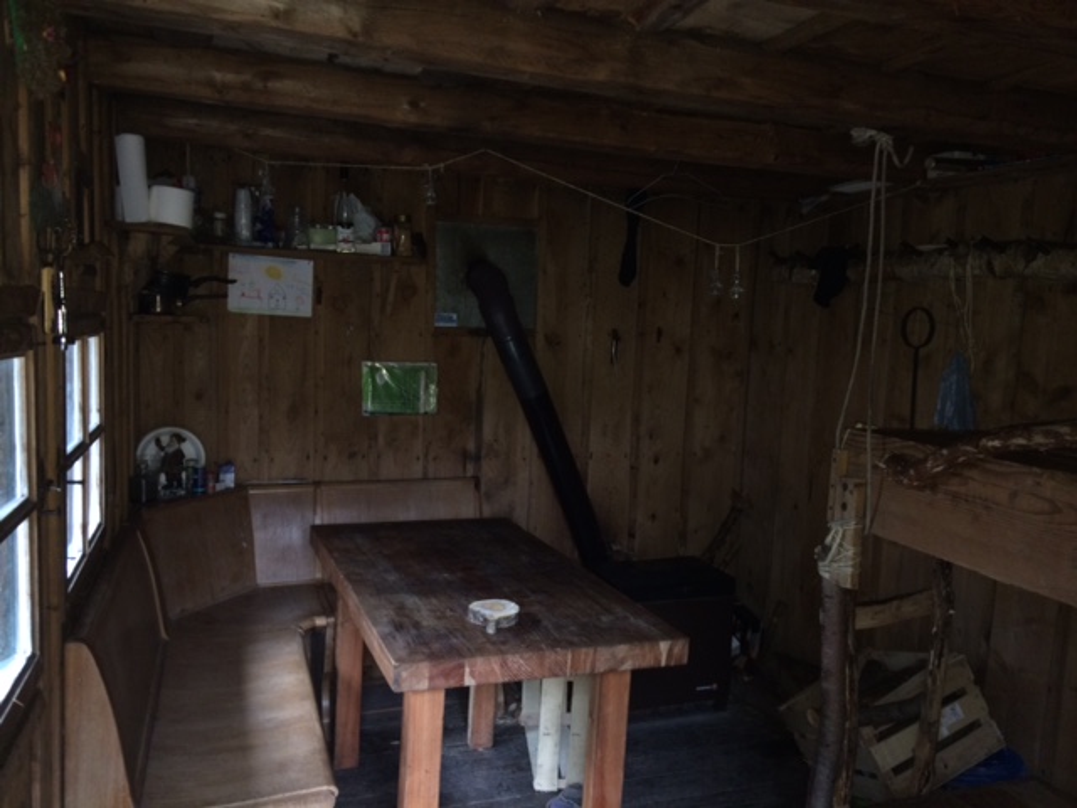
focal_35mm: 29
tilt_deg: -6.0
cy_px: 404
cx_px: 538
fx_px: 902
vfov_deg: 48.2
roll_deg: -0.3
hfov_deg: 61.7
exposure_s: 1/17
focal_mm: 4.15
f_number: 2.2
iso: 100
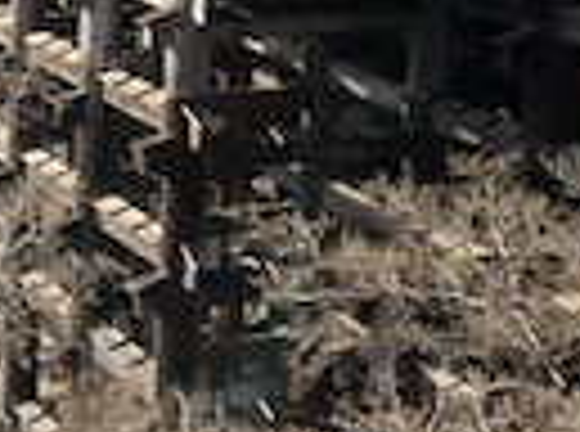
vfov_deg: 13.0
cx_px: -175
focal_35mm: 107
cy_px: -227
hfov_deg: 17.3
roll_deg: -1.3
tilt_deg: -1.8
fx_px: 1788
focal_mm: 4.2
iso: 32
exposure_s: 1/1062
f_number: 1.6
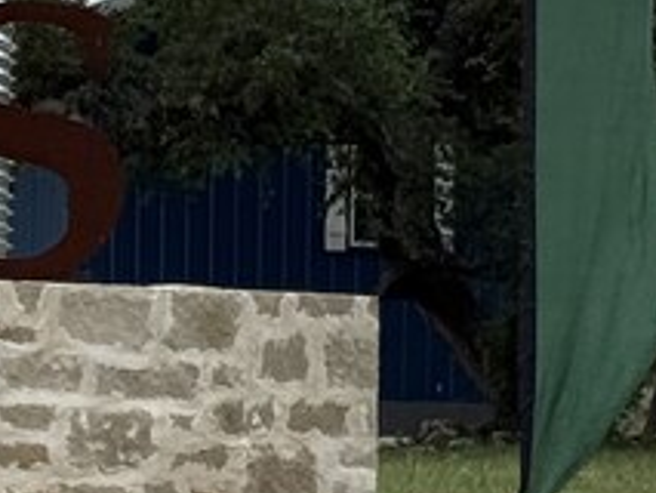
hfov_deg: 5.9
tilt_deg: +3.8
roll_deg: -1.7
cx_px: -779
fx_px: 6162
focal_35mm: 325
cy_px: -65
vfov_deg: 4.6
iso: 64
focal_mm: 6.76
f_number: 1.78
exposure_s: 1/1980
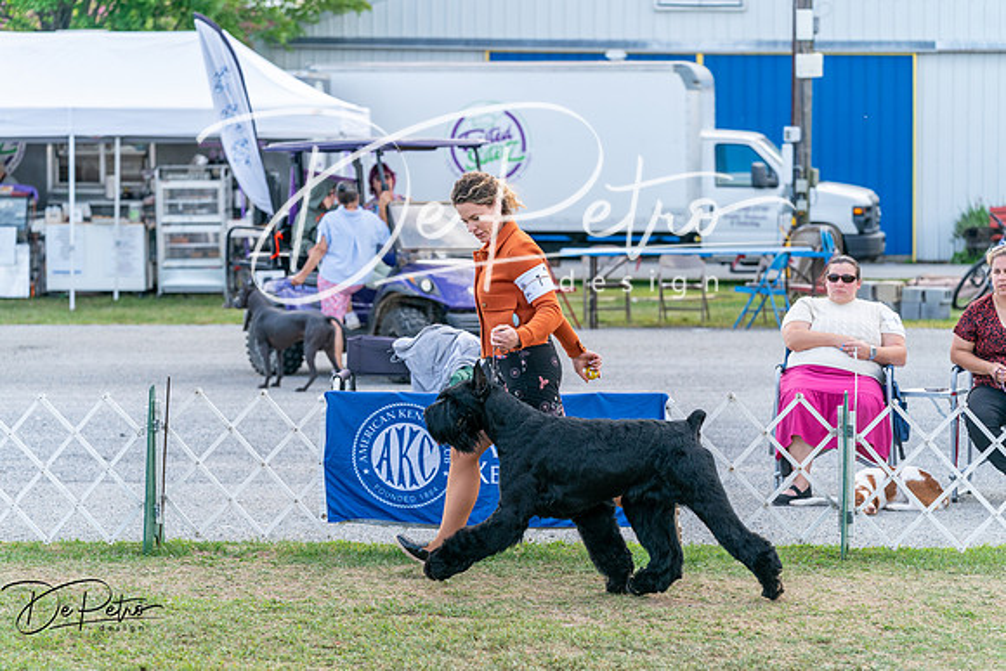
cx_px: 503
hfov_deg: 16.1
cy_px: 336
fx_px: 3550
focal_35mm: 127
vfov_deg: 10.8
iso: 800
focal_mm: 127
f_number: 4.5
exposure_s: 1/1250
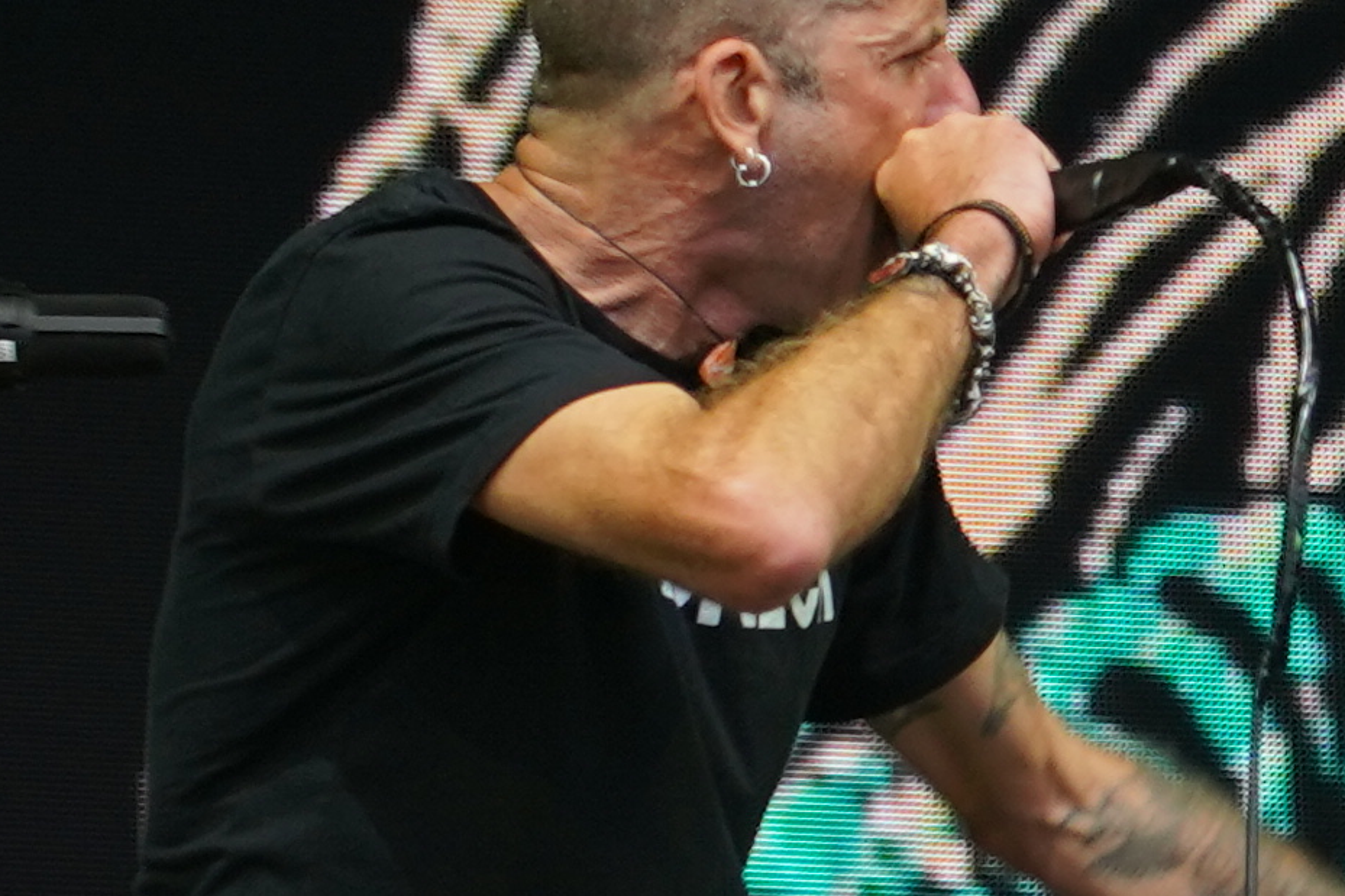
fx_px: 16883
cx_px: 1290
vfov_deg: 3.0
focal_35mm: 452
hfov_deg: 4.6
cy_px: 1007
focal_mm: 70
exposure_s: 1/125
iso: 320
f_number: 4
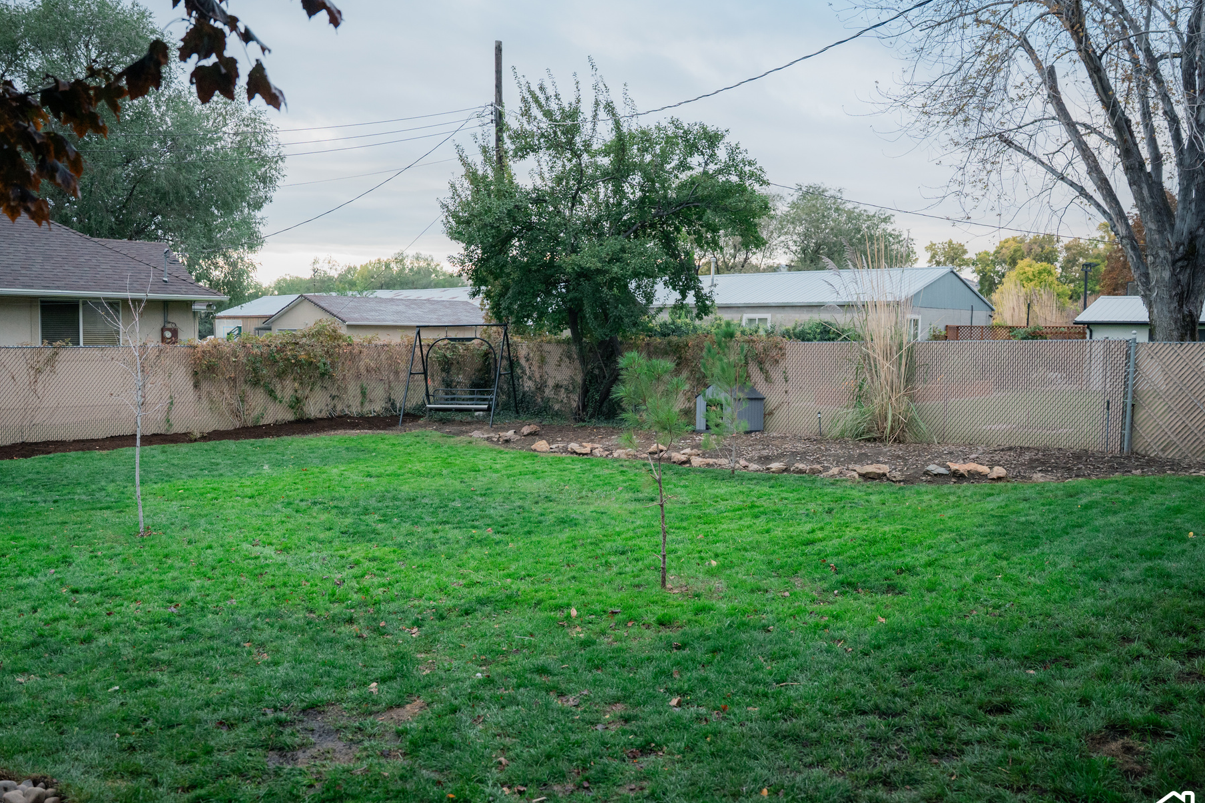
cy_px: 414
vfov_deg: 46.4
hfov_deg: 65.3
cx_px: 546
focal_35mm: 28
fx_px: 937
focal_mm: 24
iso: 1250
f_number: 3.2
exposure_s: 1/400
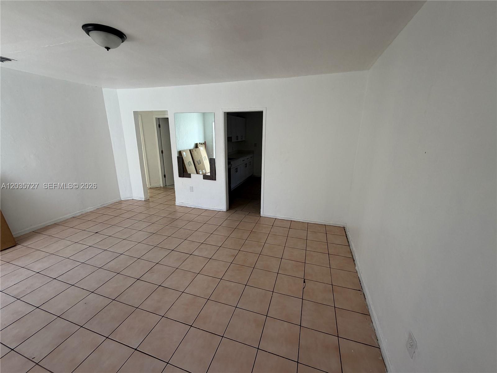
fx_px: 201
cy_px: 186
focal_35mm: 14
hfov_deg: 102.1
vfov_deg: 85.7
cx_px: 248
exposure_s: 1/121
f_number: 2.2
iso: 80
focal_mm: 2.22
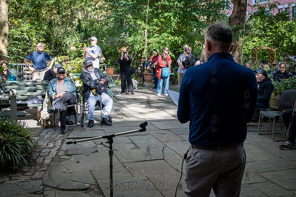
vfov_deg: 30.2
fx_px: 365
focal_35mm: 44
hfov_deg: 44.1
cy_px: 78
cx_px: 146
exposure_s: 1/1600
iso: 1000
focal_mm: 35
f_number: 4
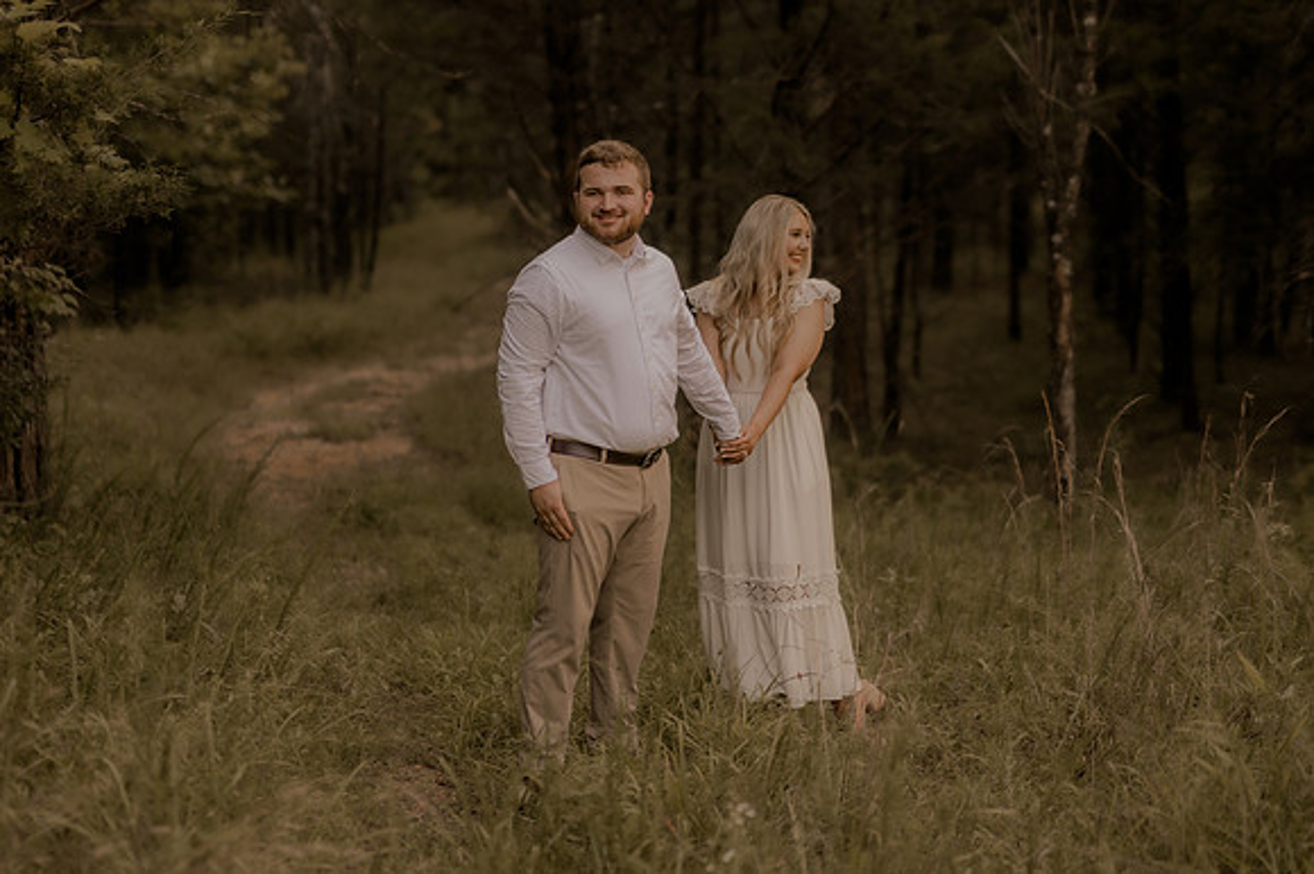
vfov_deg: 18.2
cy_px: 437
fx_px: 2736
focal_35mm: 75
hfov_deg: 27.0
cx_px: 657
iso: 200
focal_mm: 50
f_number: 2.2
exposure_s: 1/320
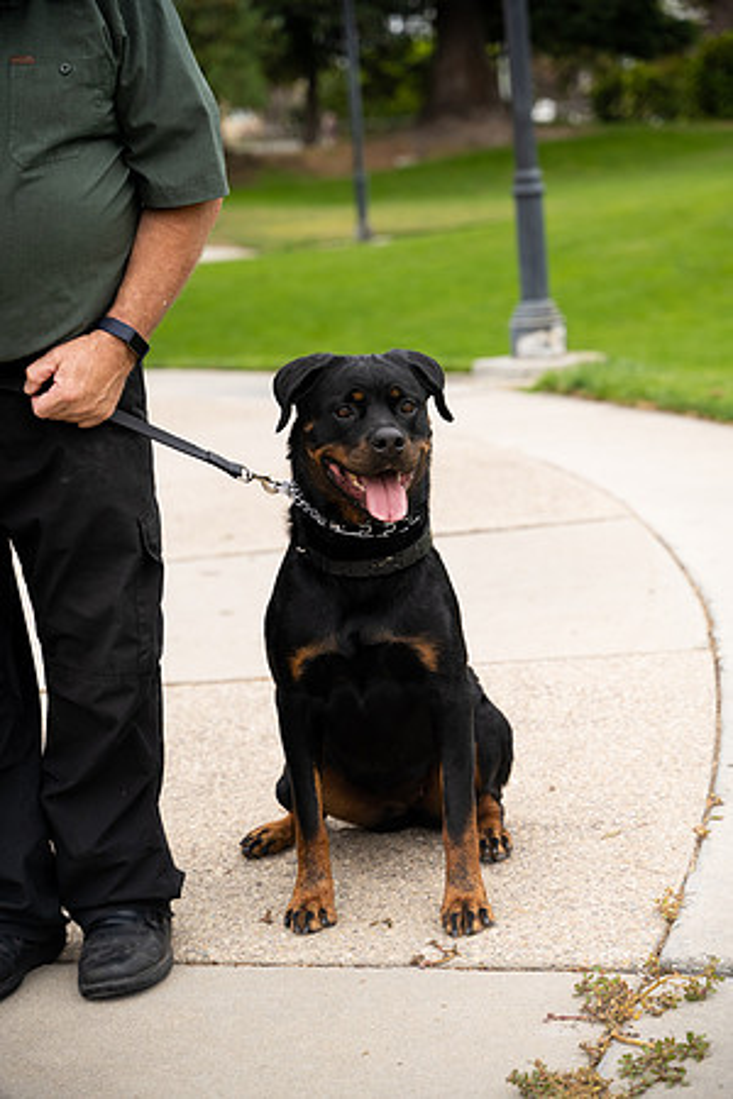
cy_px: 550
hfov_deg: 18.2
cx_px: 366
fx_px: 2290
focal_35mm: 75
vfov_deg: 27.0
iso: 640
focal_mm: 75
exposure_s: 1/500
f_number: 4
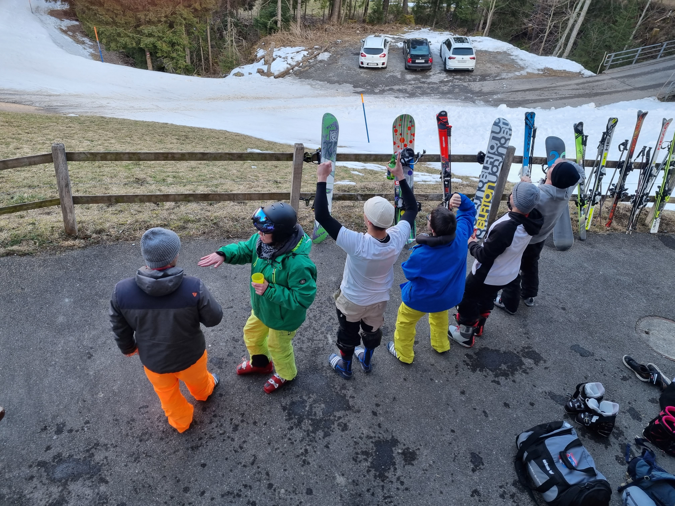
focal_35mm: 26
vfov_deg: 53.1
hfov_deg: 67.3
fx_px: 507
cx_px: 338
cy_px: 253
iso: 50
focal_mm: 5.4
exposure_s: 1/125
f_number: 1.8
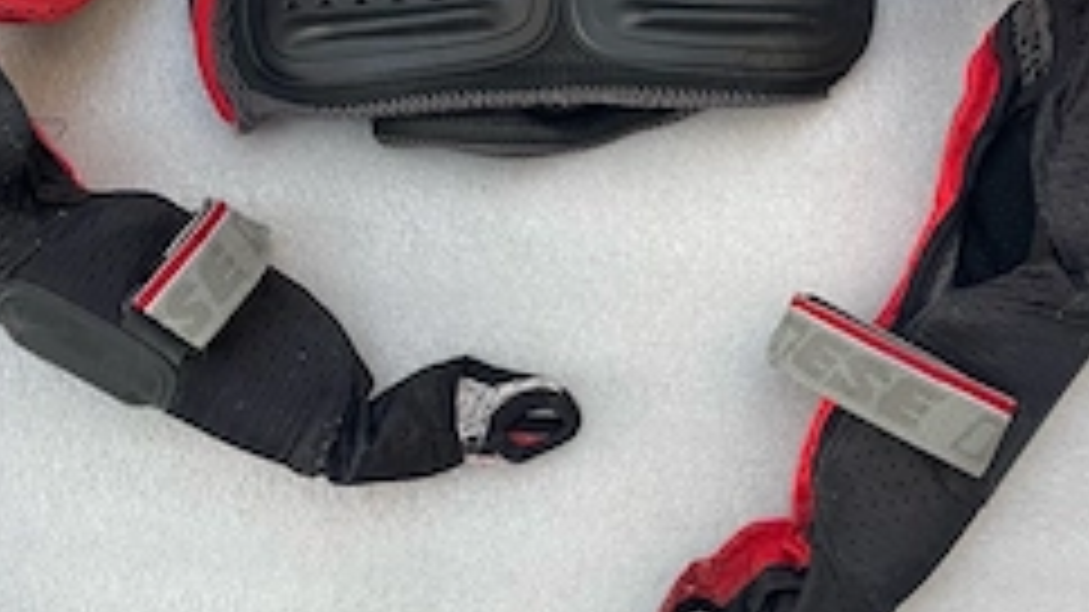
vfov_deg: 25.9
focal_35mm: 45
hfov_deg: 45.5
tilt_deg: -82.4
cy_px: 94
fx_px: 1299
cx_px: 540
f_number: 1.6
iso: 160
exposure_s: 1/60
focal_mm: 5.1
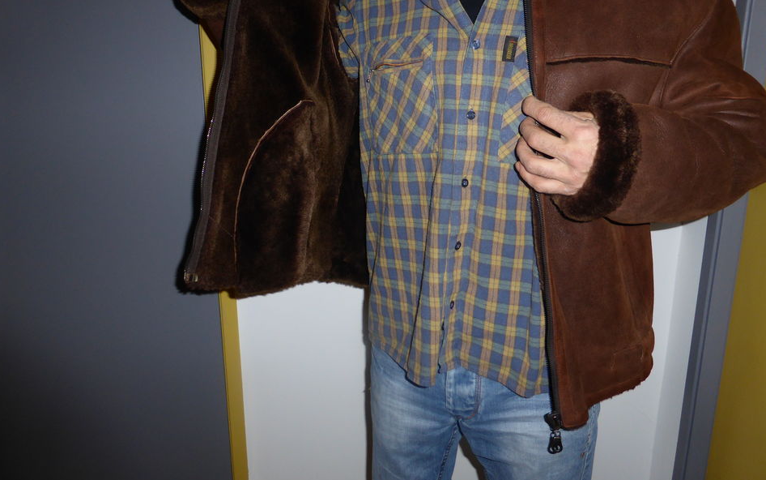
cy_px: 199
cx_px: 374
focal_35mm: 28
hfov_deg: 66.4
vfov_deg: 44.4
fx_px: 585
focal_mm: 4.3
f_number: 3.3
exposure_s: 1/60
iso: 100
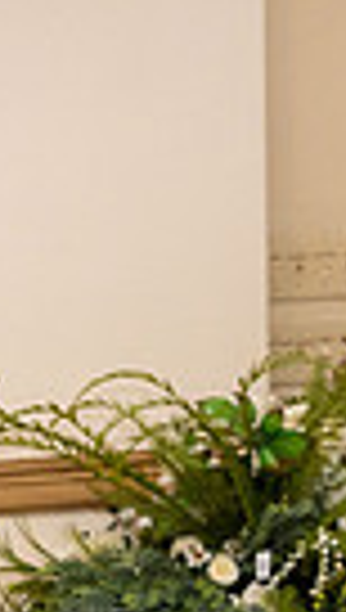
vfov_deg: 15.1
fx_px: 2175
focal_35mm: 134
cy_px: 844
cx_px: -485
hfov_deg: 8.3
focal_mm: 30
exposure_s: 1/125
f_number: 5.6
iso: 3200
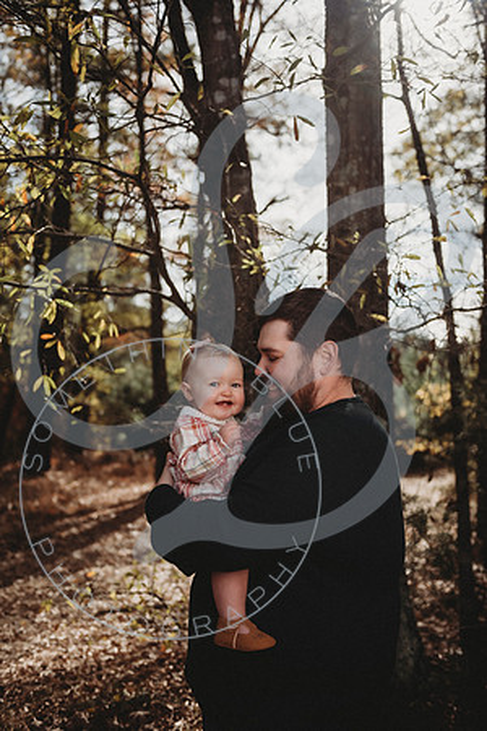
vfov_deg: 50.7
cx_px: 244
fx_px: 771
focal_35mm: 38
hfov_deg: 35.1
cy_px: 366
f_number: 2.8
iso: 100
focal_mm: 38
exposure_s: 1/1250
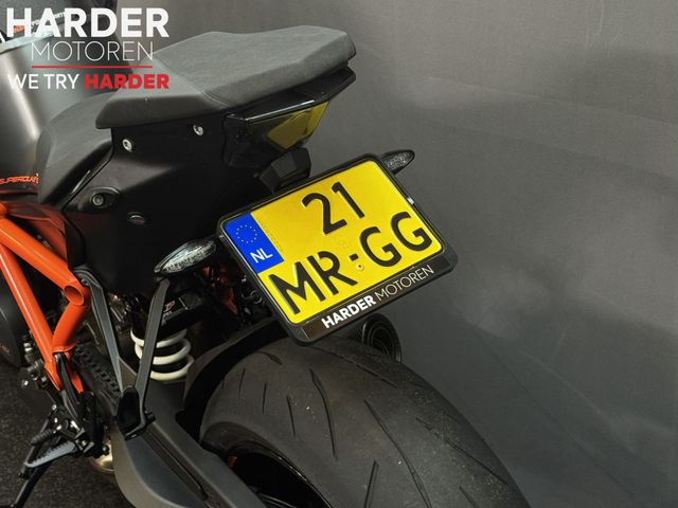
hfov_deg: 39.7
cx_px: 339
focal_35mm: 48
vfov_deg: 30.3
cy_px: 254
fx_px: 940
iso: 100
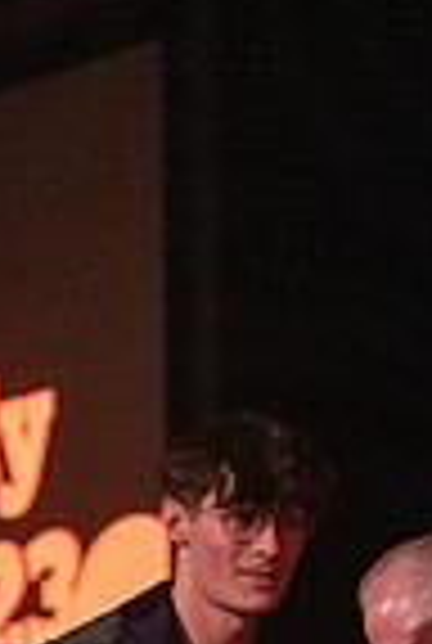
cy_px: 982
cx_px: 198
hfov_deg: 5.1
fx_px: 4836
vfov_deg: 7.5
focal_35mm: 270
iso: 16000
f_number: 2.8
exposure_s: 1/1000
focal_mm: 86
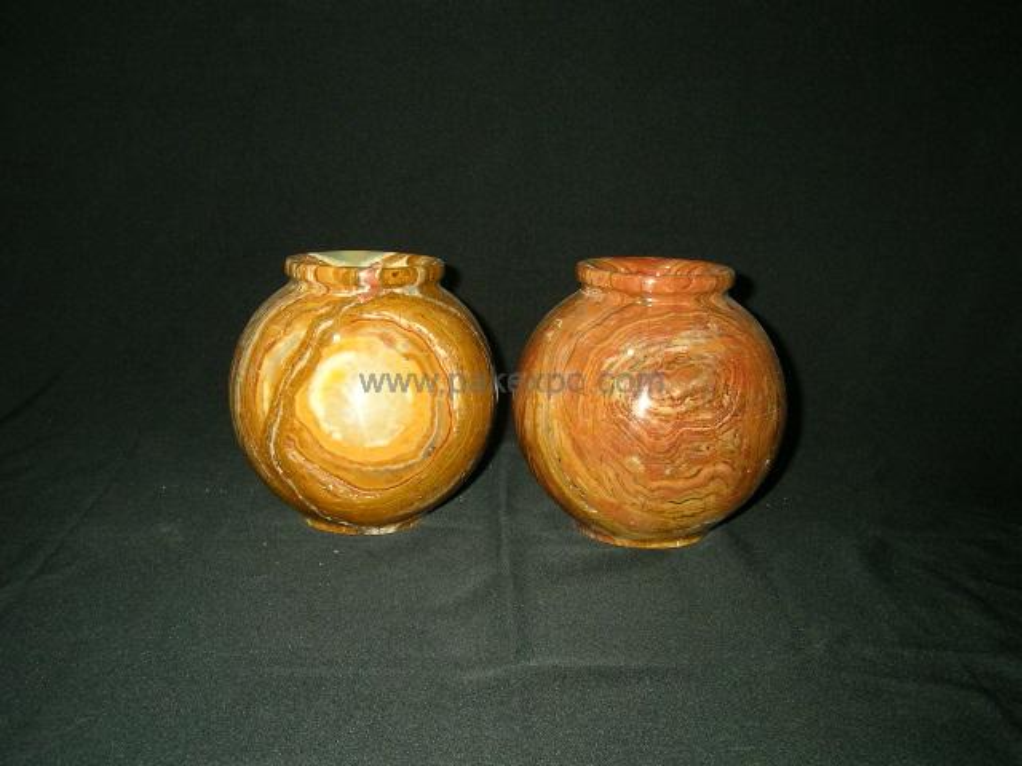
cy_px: 383
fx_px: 1122
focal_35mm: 38
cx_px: 511
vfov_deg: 37.7
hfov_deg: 49.0
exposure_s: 1/31.6
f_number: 2.9
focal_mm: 6
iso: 100
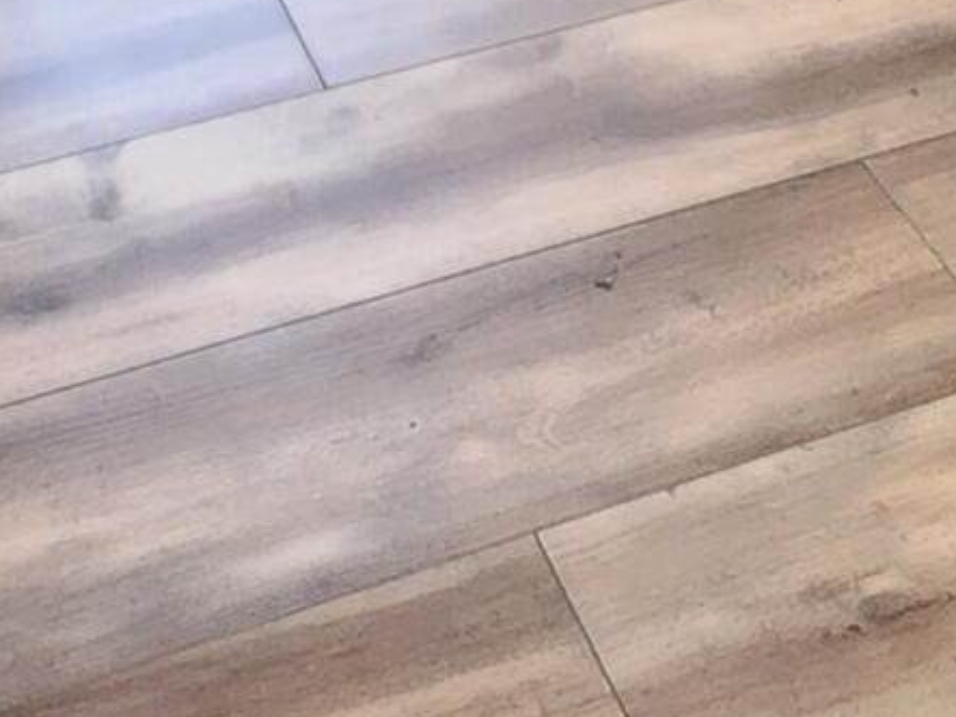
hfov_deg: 22.1
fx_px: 2430
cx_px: 678
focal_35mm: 88
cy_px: -1369
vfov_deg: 11.2
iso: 320
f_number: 2.2
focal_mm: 2.2
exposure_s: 1/40
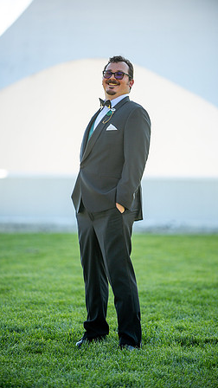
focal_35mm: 179
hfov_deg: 6.8
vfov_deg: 12.0
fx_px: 1839
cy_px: 194
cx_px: 106
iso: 400
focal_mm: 170
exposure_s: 1/1600
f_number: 2.8
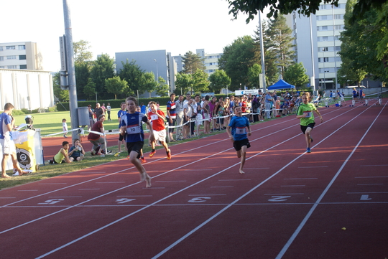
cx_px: 194
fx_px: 728
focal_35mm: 68
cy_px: 130
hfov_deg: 29.8
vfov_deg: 20.2
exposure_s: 1/160
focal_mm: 45
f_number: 5.6
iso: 250
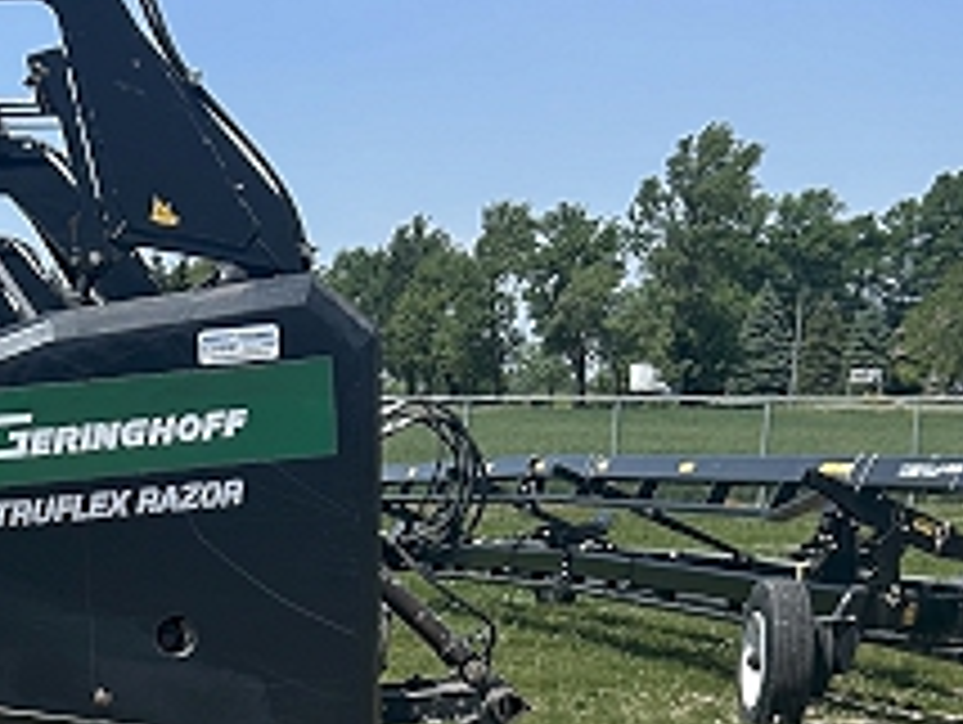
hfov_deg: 19.4
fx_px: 2702
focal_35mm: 97
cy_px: 1030
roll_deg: +0.0
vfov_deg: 14.4
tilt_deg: -12.7
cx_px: -68
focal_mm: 5.7
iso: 50
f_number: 1.5
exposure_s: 1/4630
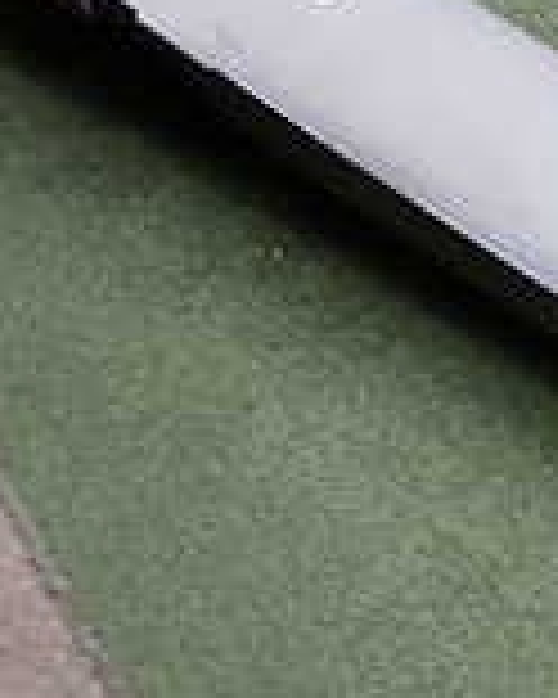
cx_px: 954
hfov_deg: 12.6
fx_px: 2333
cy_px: 522
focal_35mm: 113
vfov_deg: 16.9
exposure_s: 1/100
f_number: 2.3
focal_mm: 5.4
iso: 200
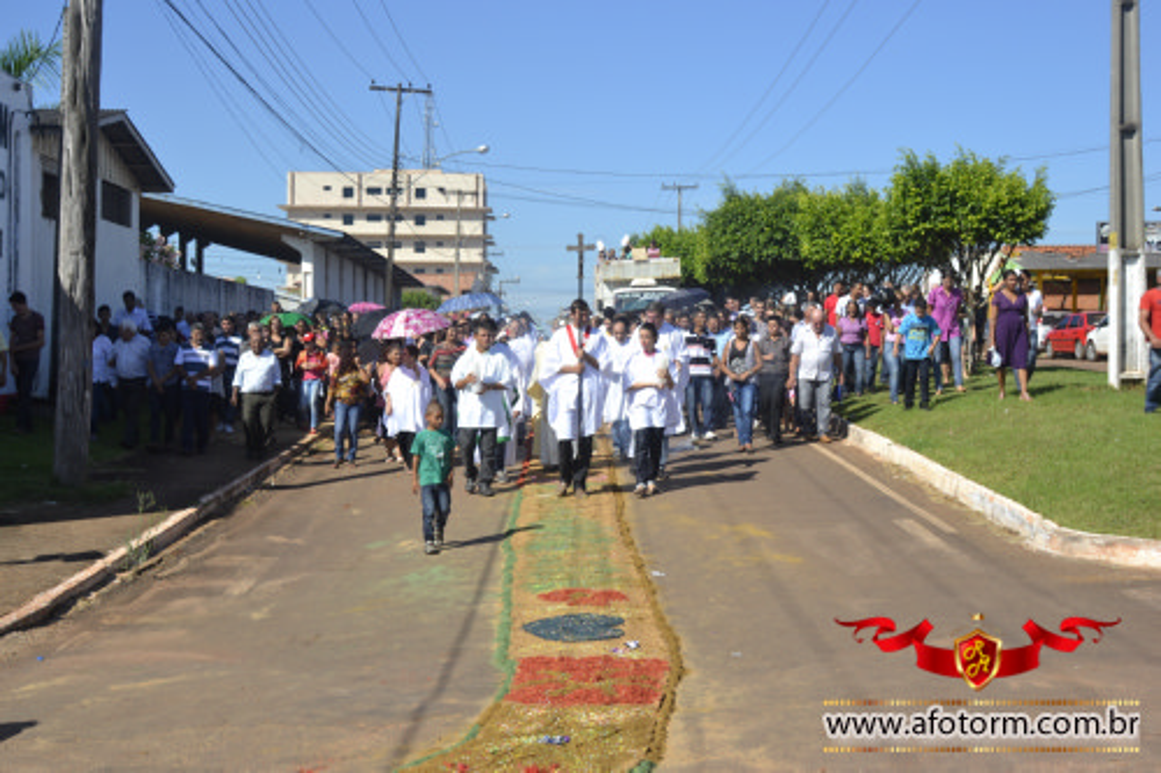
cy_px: 386
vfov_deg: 28.1
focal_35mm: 48
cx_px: 580
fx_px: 1547
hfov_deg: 41.1
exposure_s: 1/320
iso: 100
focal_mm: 32
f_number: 9
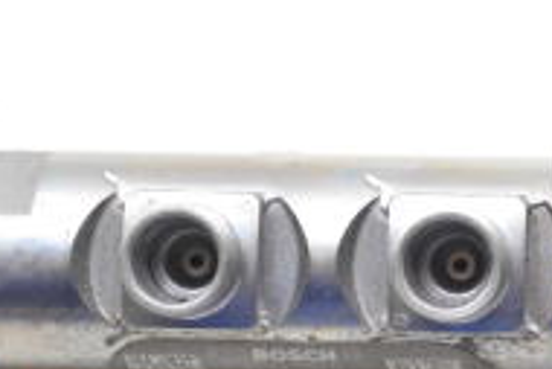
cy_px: 299
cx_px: 729
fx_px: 2977
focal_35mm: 194
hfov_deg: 10.4
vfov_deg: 7.1
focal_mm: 24
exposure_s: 1/160
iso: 2500
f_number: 6.3
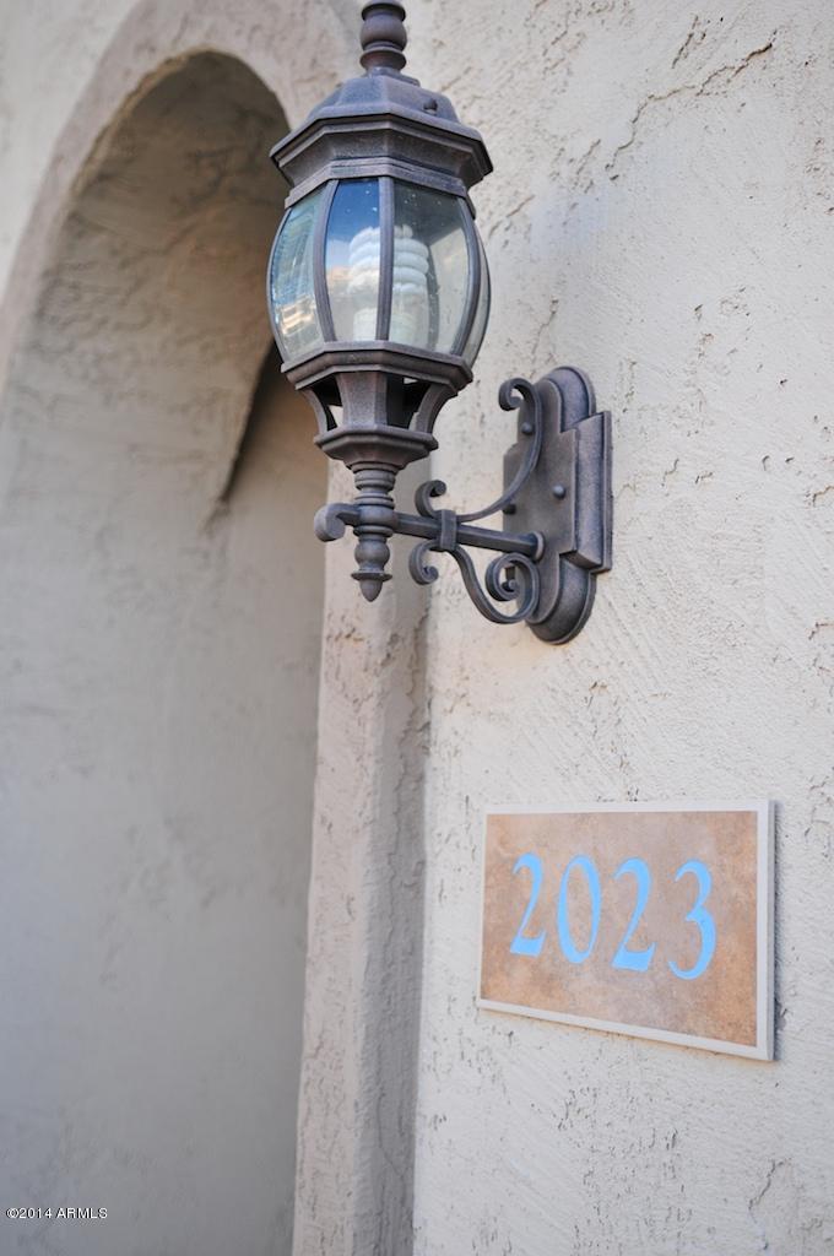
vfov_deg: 43.7
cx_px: 417
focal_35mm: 45
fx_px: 1568
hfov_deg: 29.8
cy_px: 628
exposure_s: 1/800
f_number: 3.2
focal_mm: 30
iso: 400
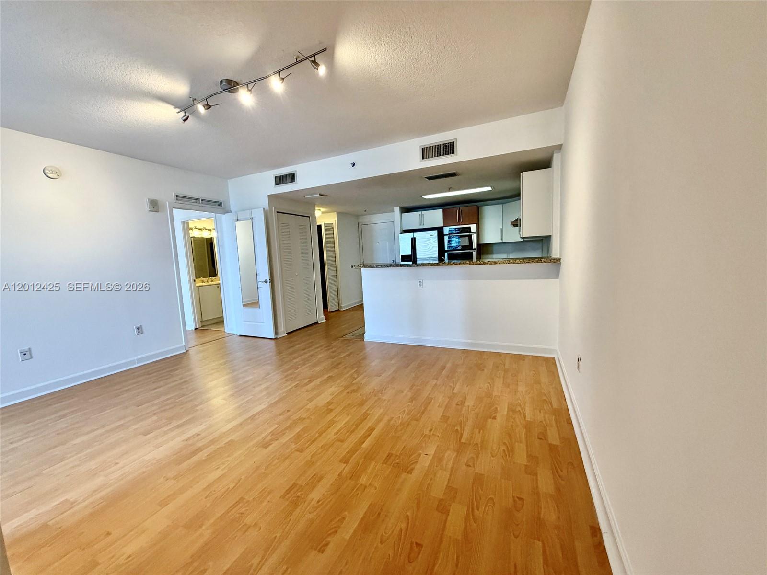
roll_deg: +2.8
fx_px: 310
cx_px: 384
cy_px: 288
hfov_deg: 102.1
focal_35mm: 14
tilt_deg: -5.4
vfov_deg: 85.7
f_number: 2.2
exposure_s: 1/120
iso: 250
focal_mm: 2.22
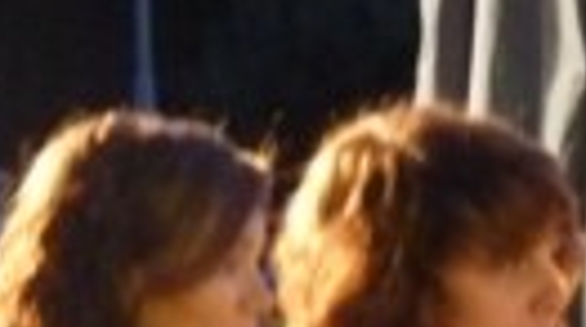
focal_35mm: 561
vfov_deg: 2.1
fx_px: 8698
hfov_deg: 3.9
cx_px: 541
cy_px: 663
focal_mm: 18.7
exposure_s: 1/13
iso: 800
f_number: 3.6
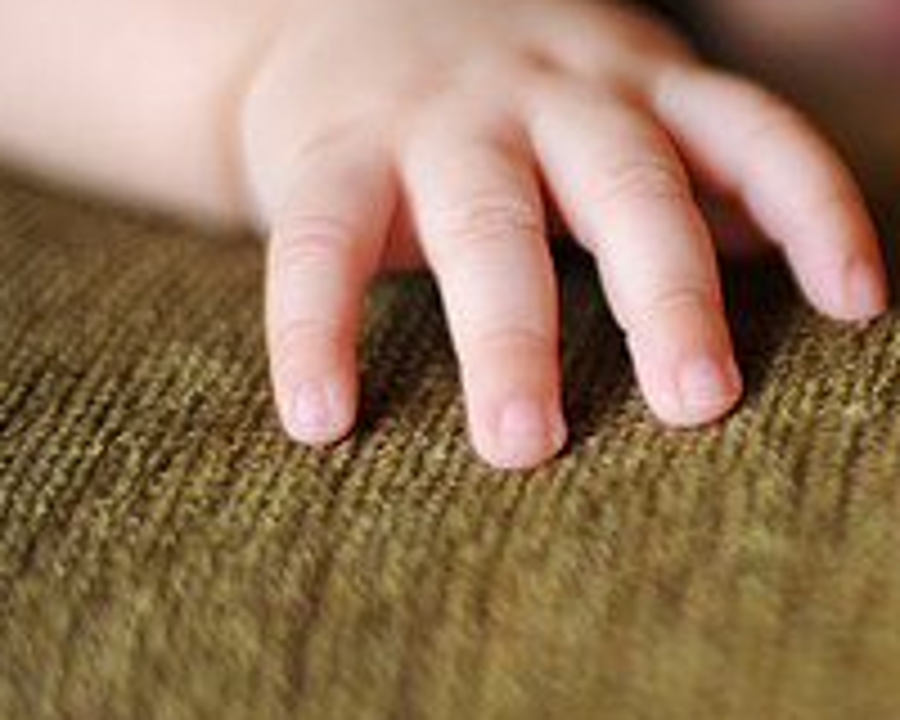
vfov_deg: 11.3
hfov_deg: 13.9
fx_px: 3623
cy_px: 171
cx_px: 986
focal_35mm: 136
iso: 320
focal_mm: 50
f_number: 1.4
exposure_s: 1/250
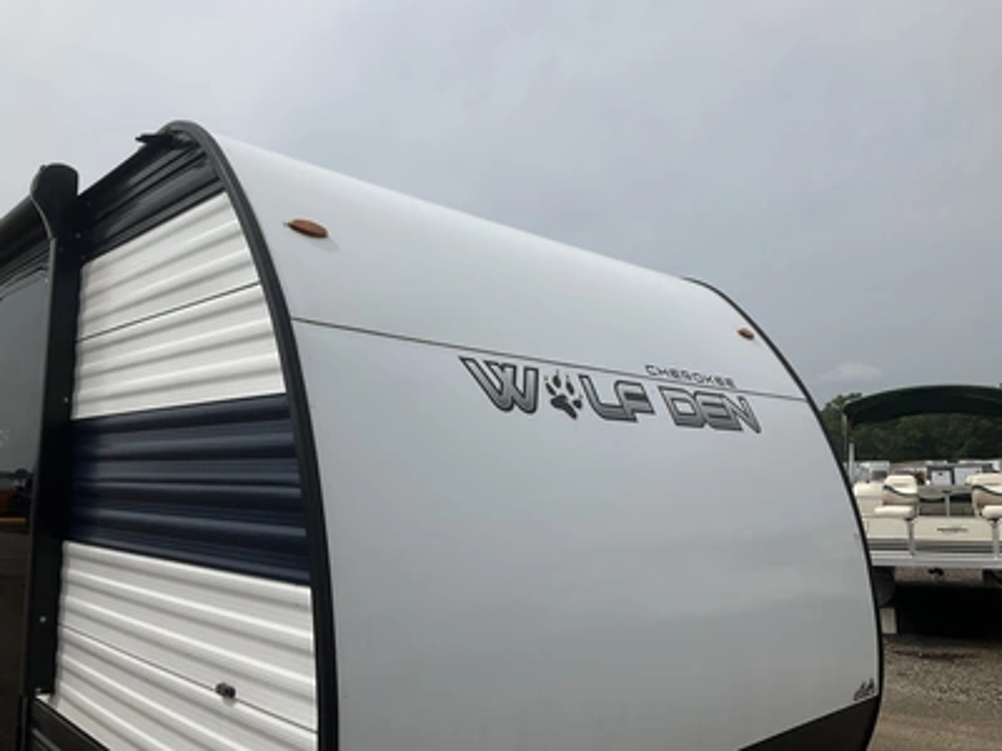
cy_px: 376
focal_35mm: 29
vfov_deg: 48.2
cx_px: 501
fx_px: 839
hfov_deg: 61.7
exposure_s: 1/4065
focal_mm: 3
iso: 25
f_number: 1.8
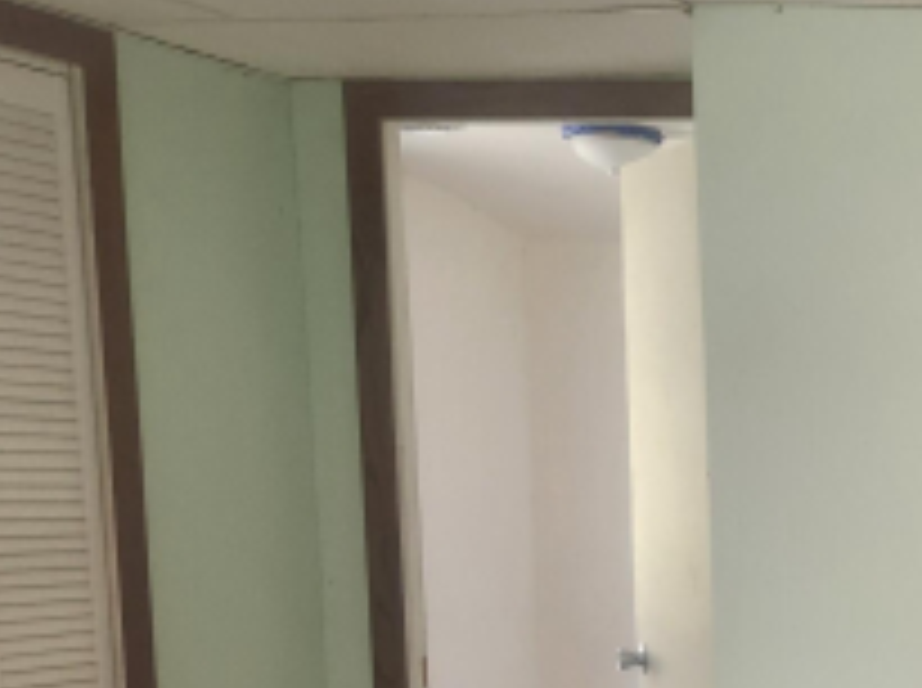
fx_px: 1994
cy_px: 778
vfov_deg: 18.7
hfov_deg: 22.7
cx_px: 1262
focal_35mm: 75
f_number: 1.8
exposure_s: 1/120
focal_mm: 5.4
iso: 160
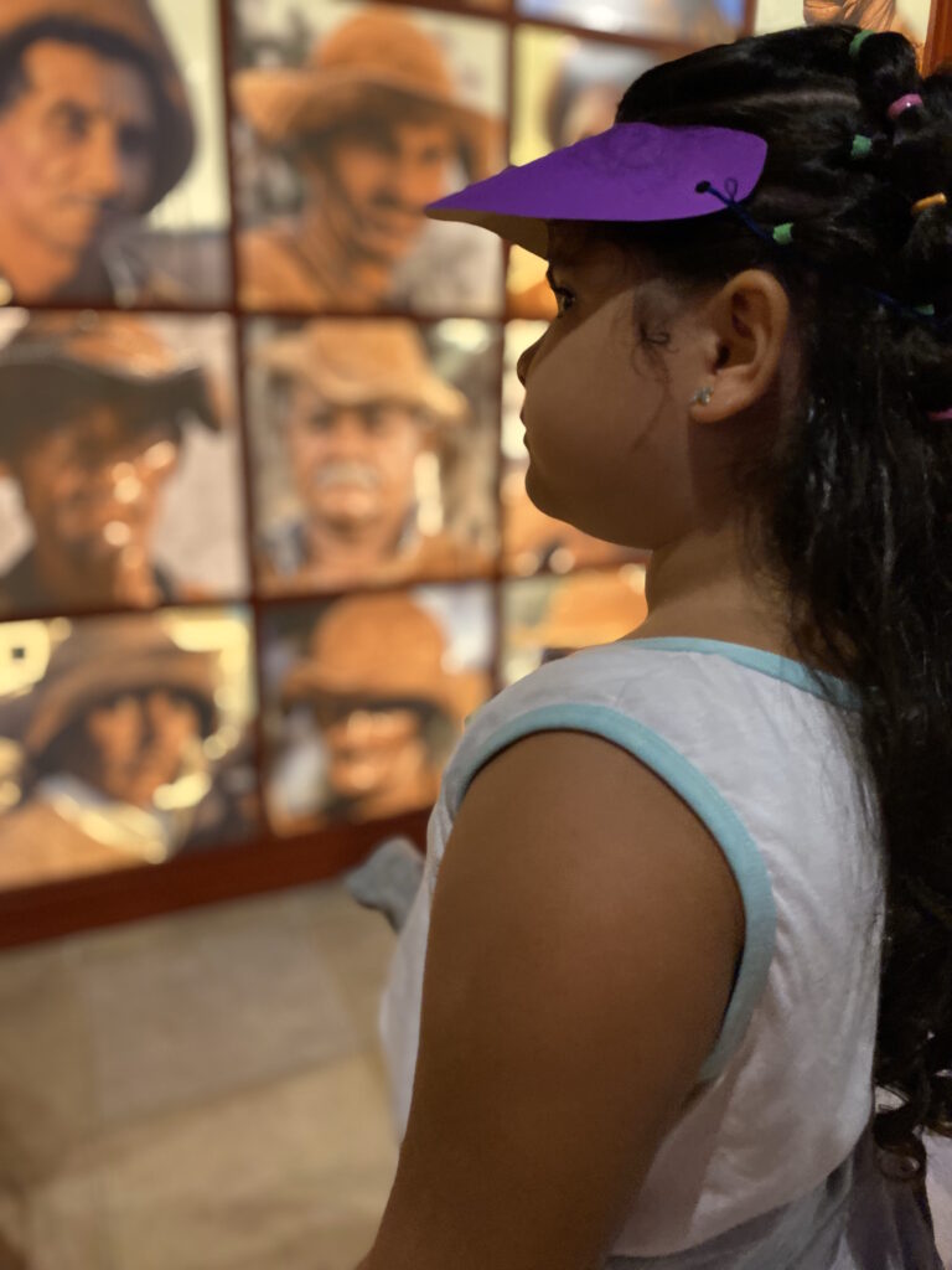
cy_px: 635
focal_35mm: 26
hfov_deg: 53.1
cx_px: 476
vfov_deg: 67.3
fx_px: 953
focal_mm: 4.25
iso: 640
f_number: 1.8
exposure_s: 1/40
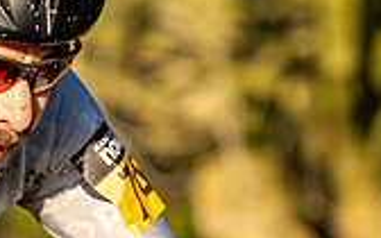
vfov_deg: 2.3
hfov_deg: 3.6
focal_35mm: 583
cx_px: -224
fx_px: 6054
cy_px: 101
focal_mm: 133
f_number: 3.5
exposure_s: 1/1000
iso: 250
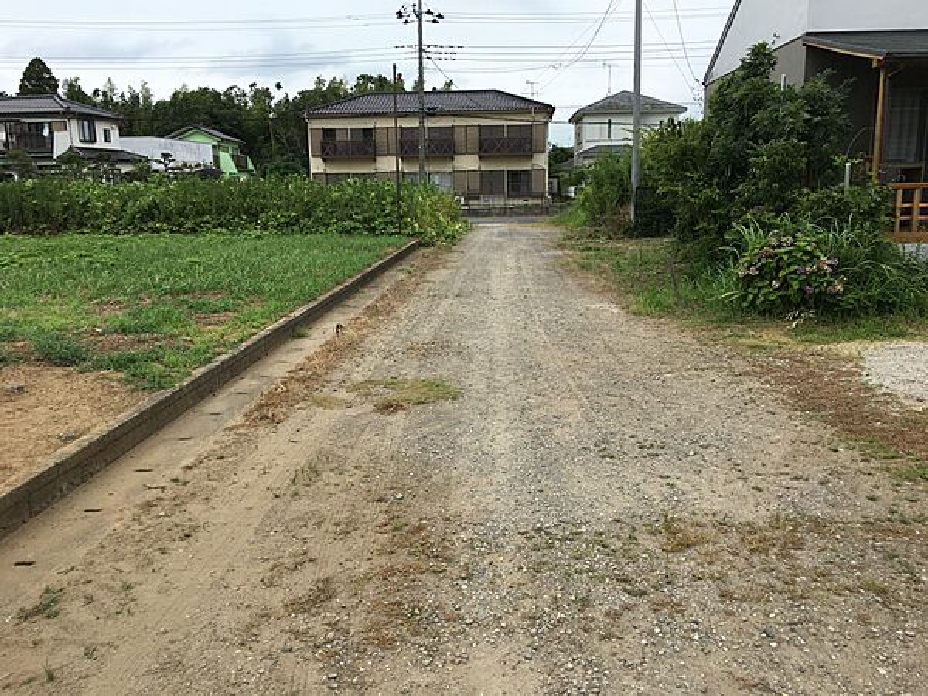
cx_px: 464
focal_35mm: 29
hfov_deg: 61.7
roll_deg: -0.4
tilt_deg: -9.6
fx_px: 777
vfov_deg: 48.2
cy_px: 348
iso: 25
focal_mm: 4.15
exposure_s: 1/855
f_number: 2.2
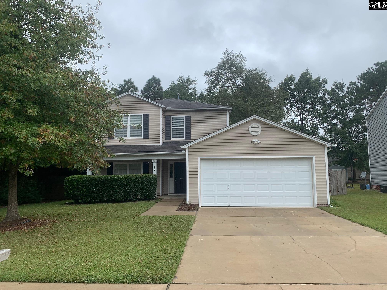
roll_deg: +0.2
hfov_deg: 67.3
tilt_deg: +4.4
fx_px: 291
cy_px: 145
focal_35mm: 26
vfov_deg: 53.1
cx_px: 194
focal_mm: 4.25
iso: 25
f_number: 1.8
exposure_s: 1/1536
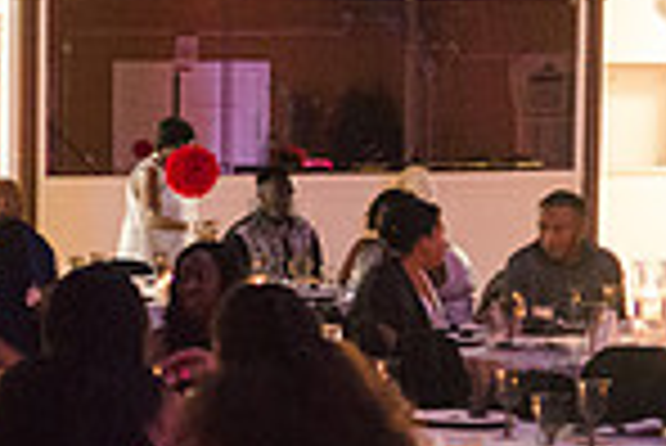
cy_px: 367
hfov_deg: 14.1
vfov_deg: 10.0
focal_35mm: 137
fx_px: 2537
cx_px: -310
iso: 4000
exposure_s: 1/100
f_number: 2.8
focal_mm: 35
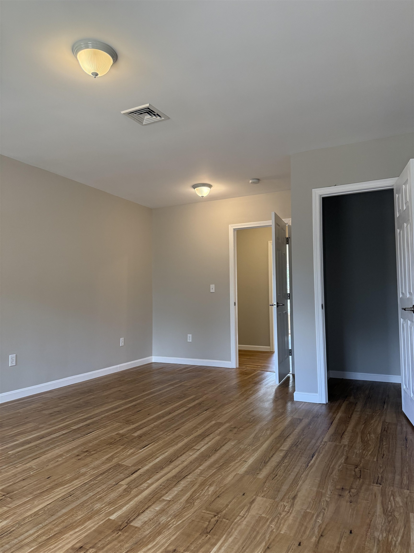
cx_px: 207
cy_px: 276
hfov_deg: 56.8
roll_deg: +1.2
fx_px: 383
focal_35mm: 24
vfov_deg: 71.6
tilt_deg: +3.7
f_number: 1.78
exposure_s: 1/120
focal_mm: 6.76
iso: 250
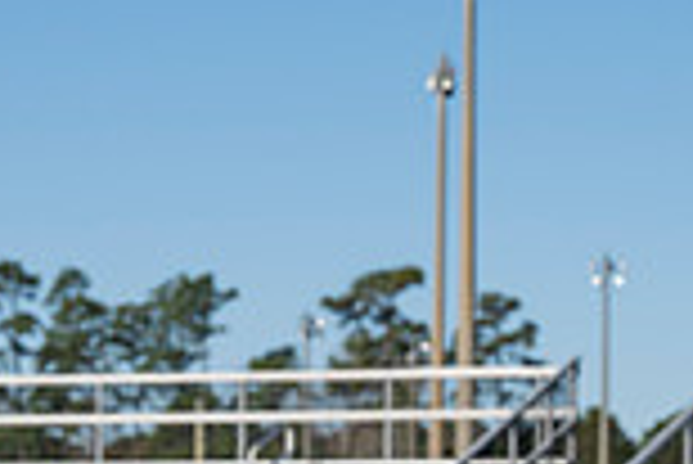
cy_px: 867
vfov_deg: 5.2
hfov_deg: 7.8
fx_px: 5067
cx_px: -90
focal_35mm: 263
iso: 250
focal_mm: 70
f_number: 5
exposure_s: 1/2000
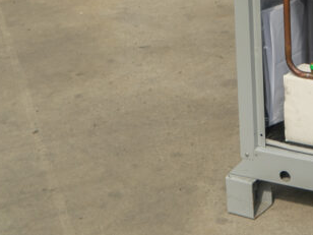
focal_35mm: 112
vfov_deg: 12.6
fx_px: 1013
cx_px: 433
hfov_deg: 16.4
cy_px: -110
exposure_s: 1/125
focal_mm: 35
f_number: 8
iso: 100
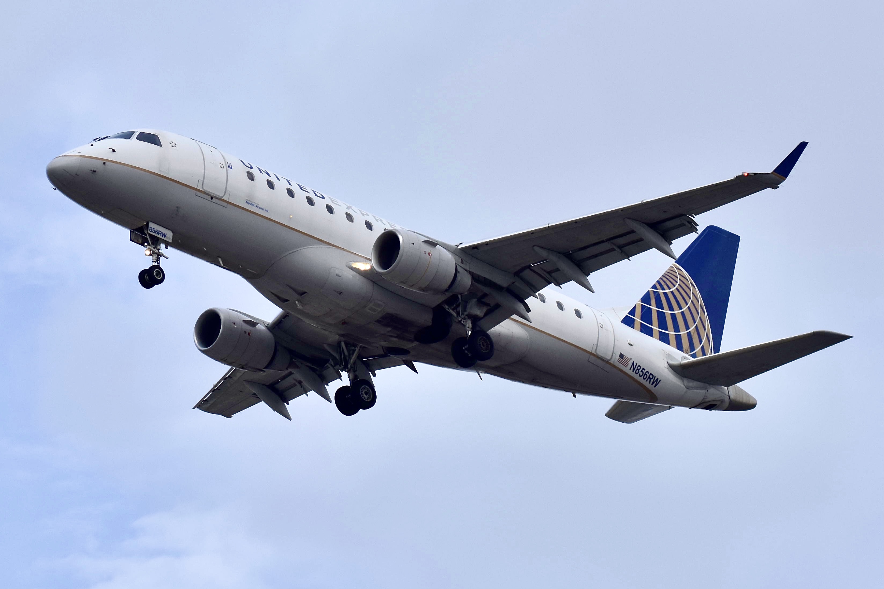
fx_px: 3020
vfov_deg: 11.1
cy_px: 294
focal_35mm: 123
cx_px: 442
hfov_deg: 16.7
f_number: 9
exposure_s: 1/1250
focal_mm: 82
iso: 400
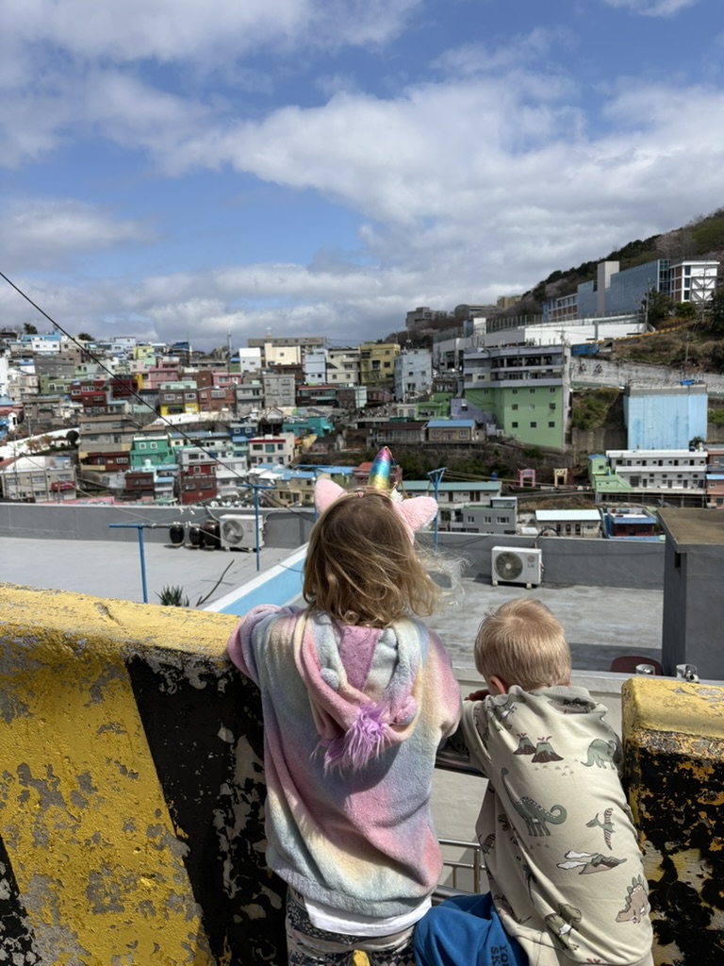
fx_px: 725
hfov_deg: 53.1
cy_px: 483
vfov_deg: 67.3
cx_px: 362
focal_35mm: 26
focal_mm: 5.96
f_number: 1.6
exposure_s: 1/6993
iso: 50
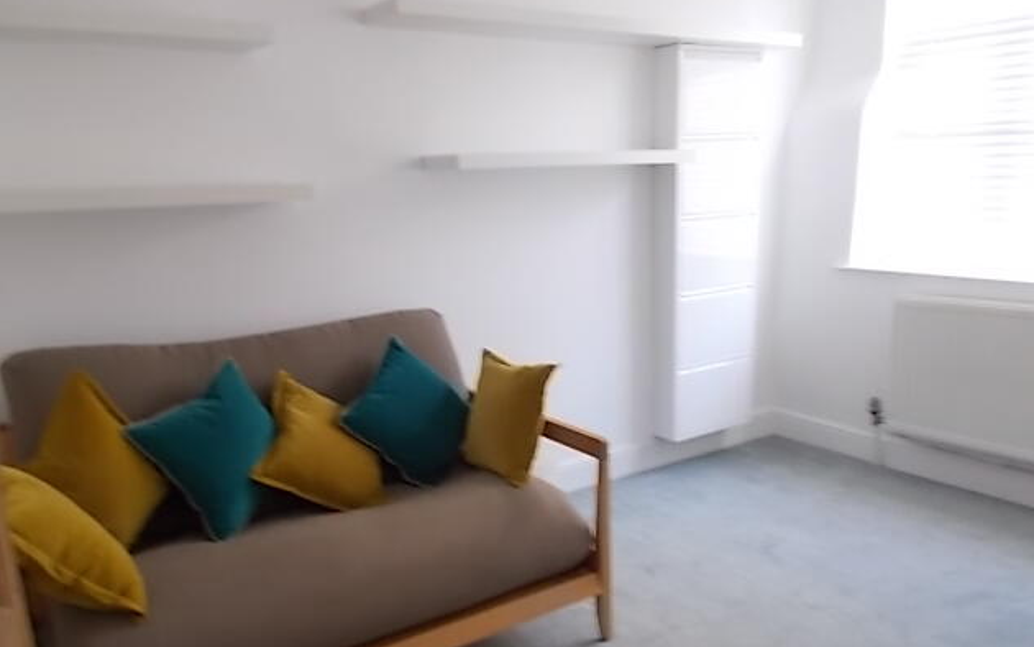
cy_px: 373
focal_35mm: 28
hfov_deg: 66.5
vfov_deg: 44.4
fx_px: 789
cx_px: 524
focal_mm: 4.6
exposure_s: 1/8
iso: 200
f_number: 3.2
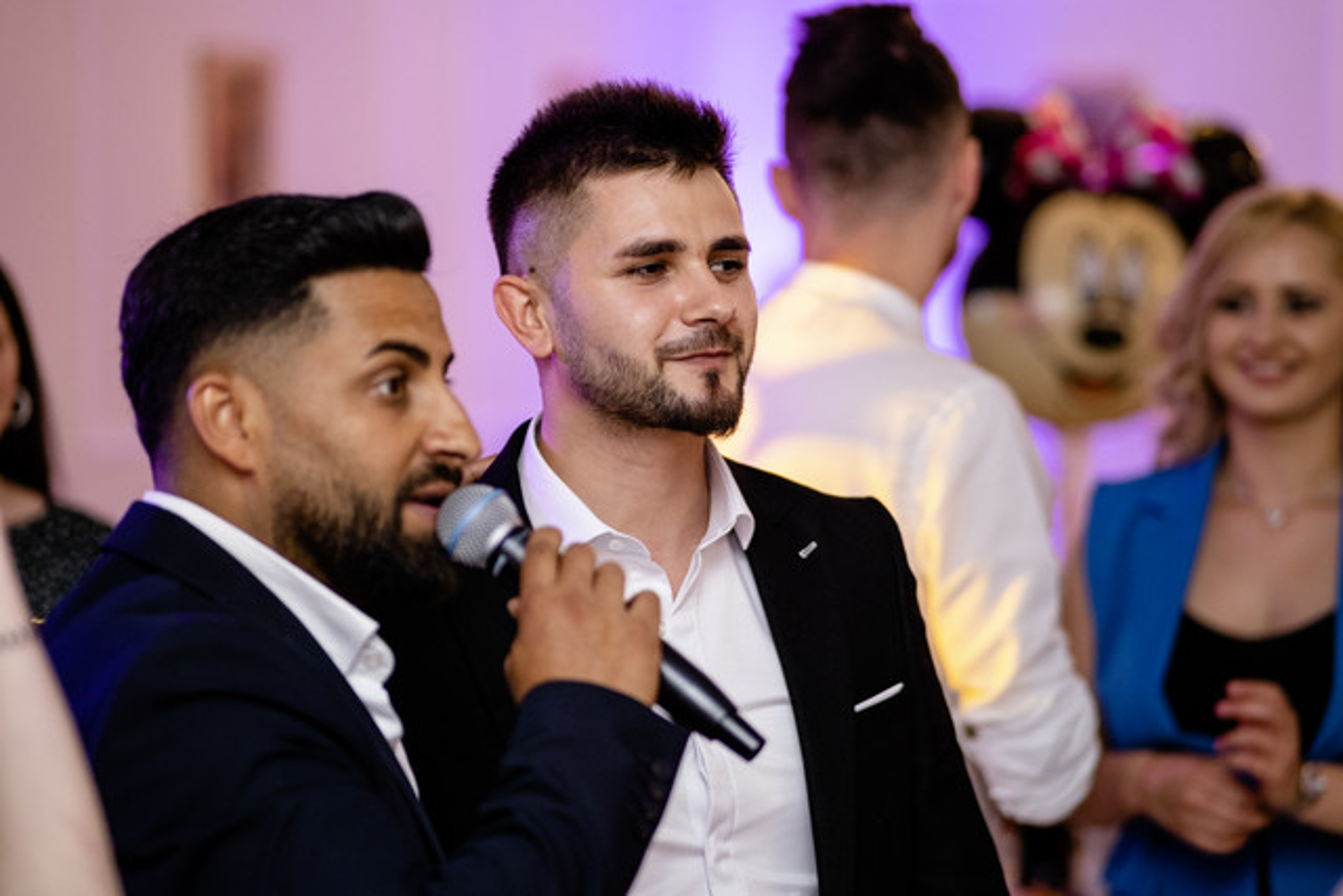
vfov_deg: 10.7
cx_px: 672
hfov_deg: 16.0
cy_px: 448
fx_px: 4776
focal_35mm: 128
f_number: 1.8
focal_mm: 85
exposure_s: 1/250
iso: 800
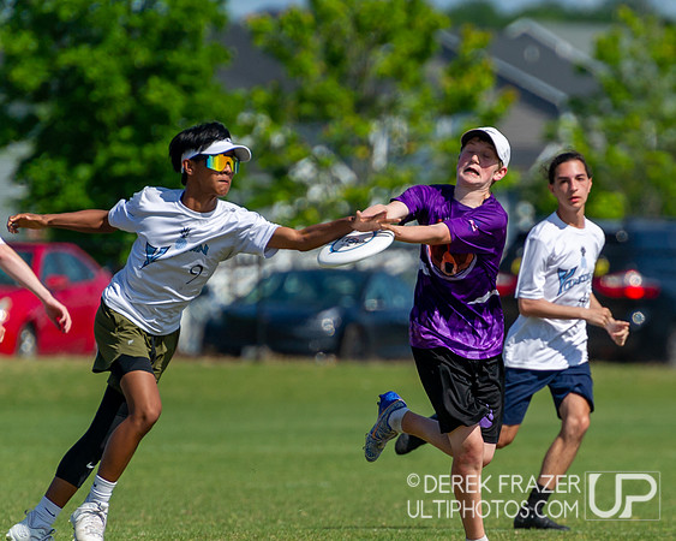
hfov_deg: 3.4
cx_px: 509
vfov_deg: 2.7
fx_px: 11294
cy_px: 281
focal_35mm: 565
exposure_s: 1/3200
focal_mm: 280
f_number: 4
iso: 250
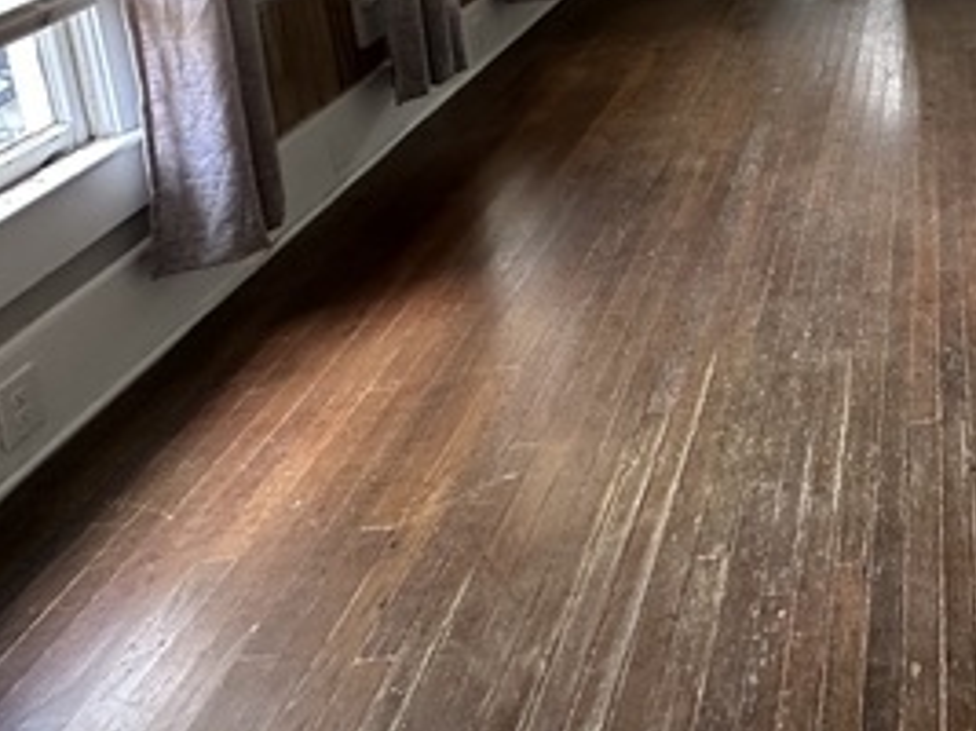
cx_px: 1040
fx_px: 986
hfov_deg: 42.8
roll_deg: -0.1
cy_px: -106
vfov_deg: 34.2
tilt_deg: -11.1
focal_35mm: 35
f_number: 2.2
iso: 200
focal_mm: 2.22
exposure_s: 1/60
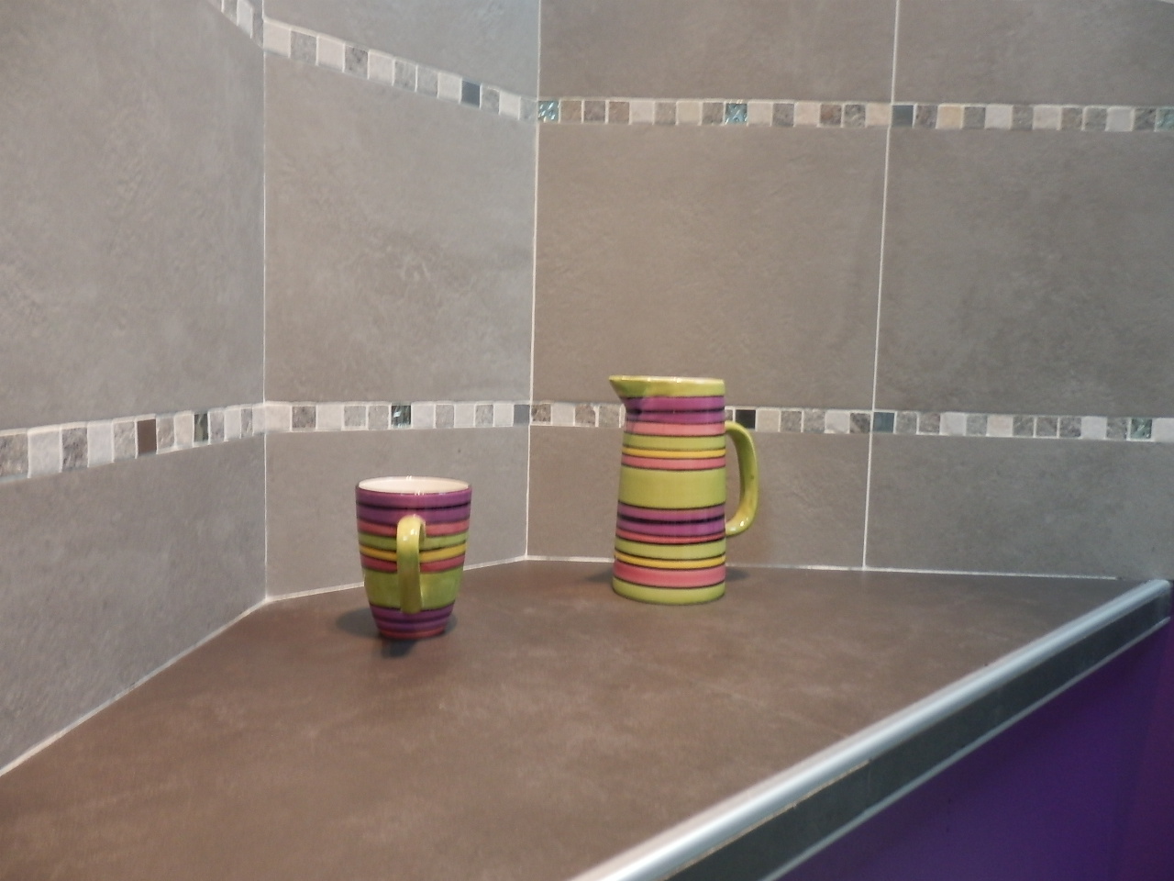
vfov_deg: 54.9
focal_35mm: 25
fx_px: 848
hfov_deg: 69.4
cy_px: 440
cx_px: 587
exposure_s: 1/30
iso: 200
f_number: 3
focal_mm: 4.5
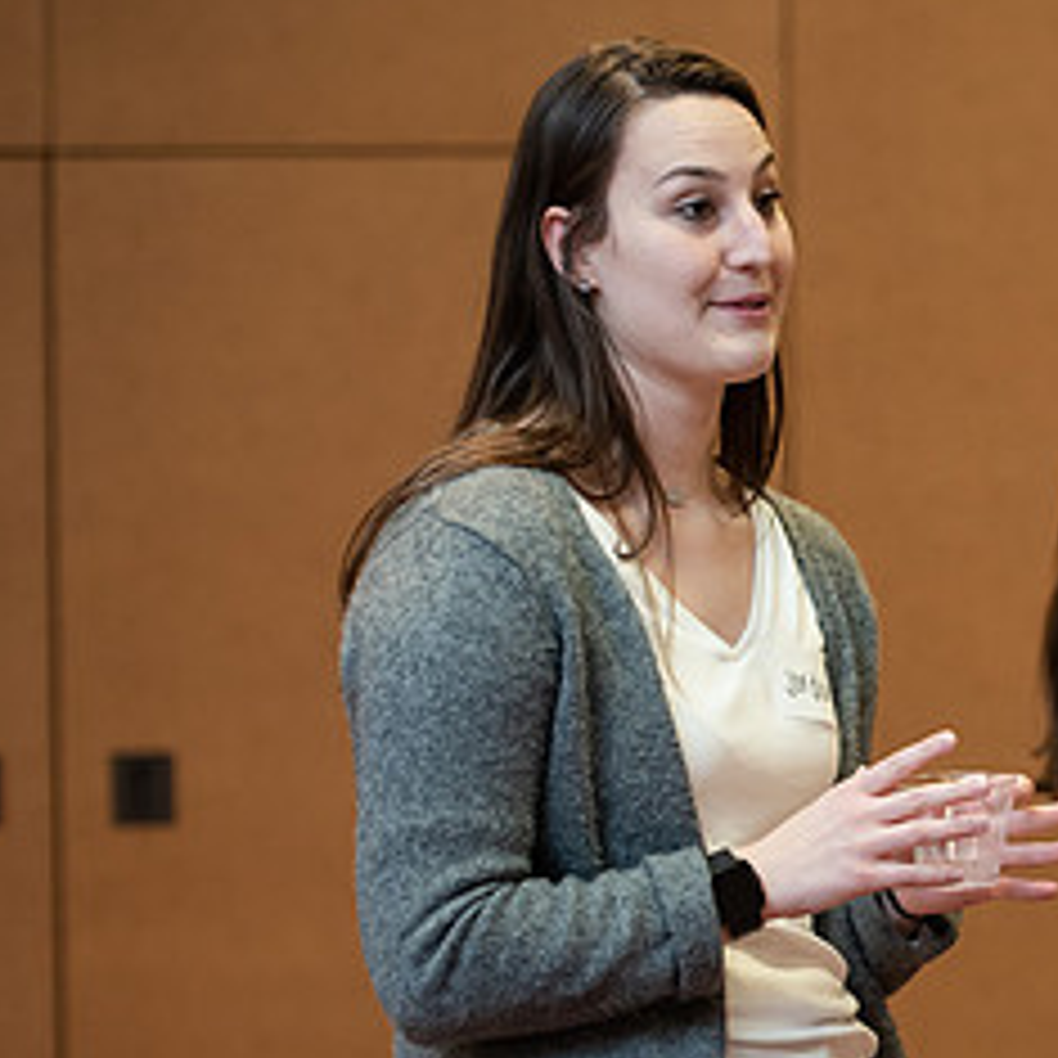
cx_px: 1297
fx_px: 5809
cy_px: 745
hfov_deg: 10.2
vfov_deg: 10.4
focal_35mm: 168
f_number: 3.5
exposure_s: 1/200
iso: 1600
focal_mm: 80
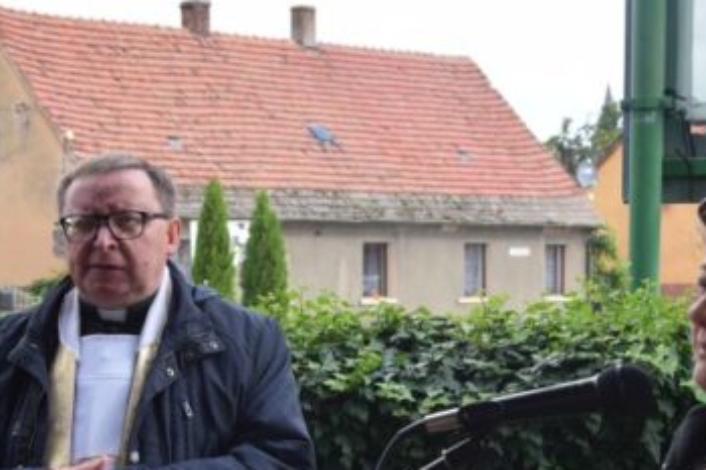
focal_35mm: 112
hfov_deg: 18.3
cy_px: 319
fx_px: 2195
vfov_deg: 12.2
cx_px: 414
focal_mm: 34
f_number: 8
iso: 400
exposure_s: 1/250
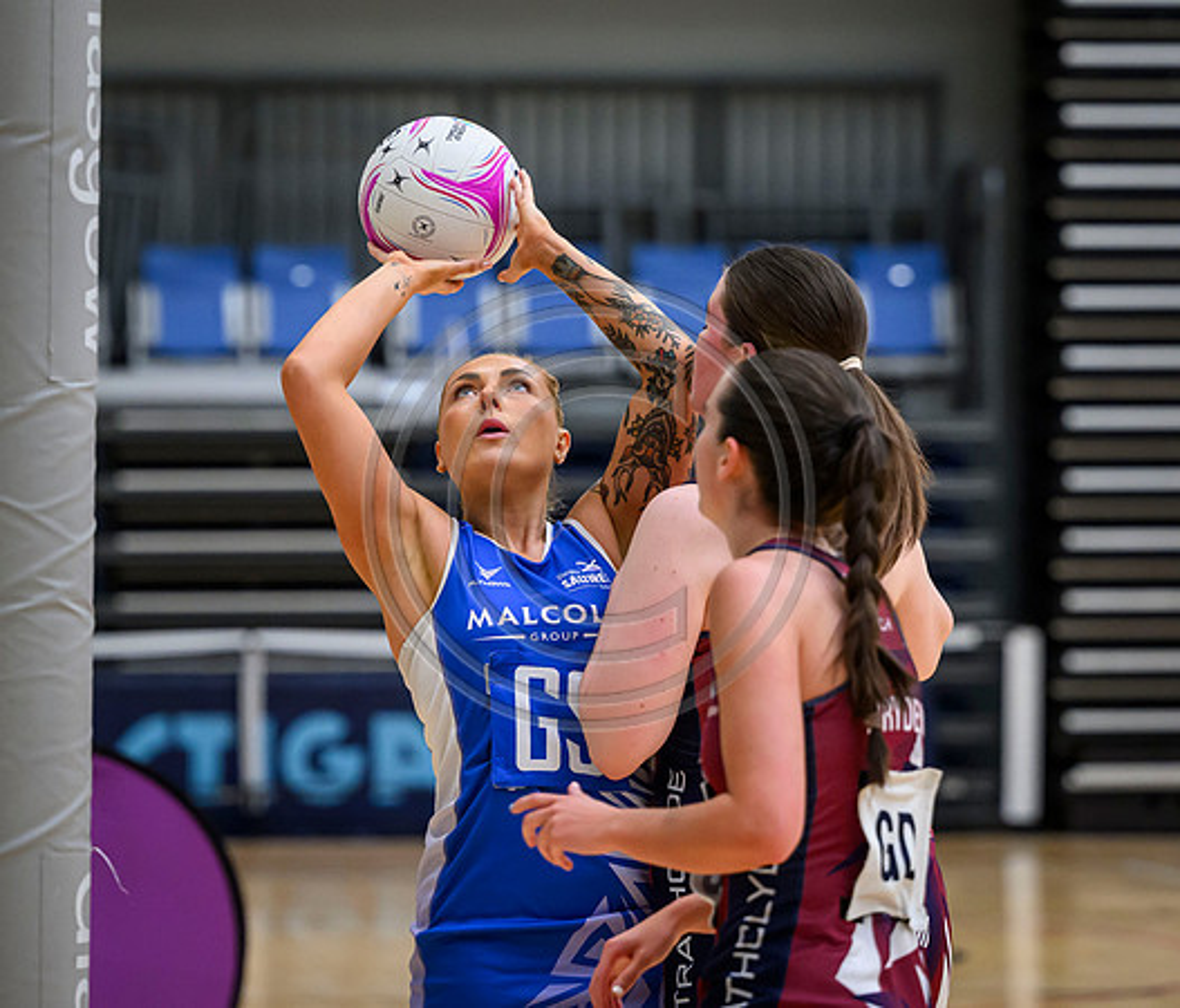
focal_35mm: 256
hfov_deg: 7.4
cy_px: 235
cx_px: 611
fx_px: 9175
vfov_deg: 6.3
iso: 4000
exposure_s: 1/1000
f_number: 3.2
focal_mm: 140
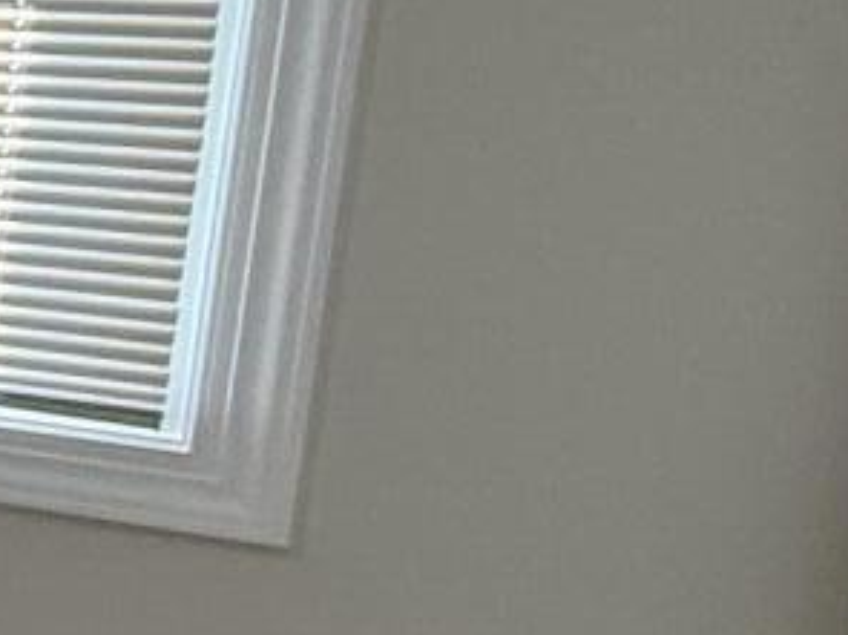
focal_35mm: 95
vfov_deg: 15.5
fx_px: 2326
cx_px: -1946
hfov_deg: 10.3
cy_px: 198
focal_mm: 2.22
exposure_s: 1/120
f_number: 2.2
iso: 160
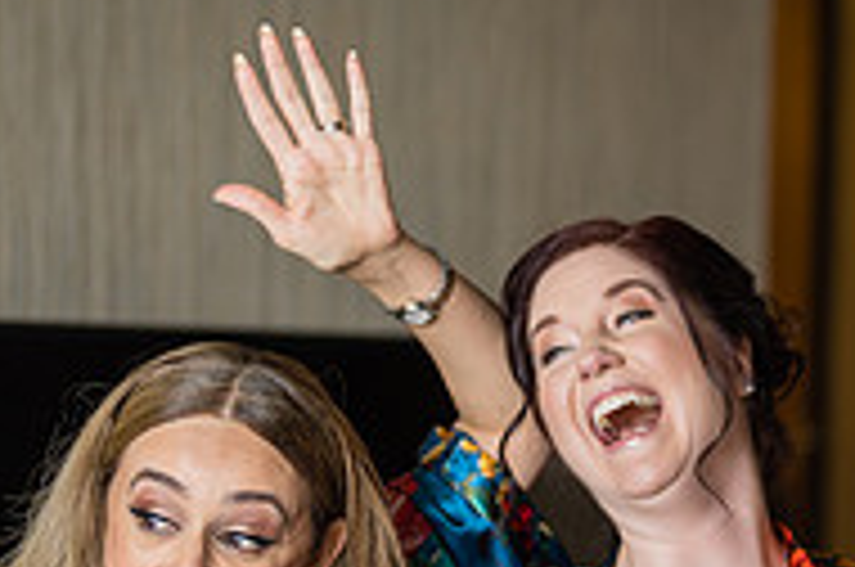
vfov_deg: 8.8
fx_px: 3628
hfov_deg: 12.9
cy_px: 799
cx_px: 1184
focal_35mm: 153
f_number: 1.2
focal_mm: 50
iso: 250
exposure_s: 1/250
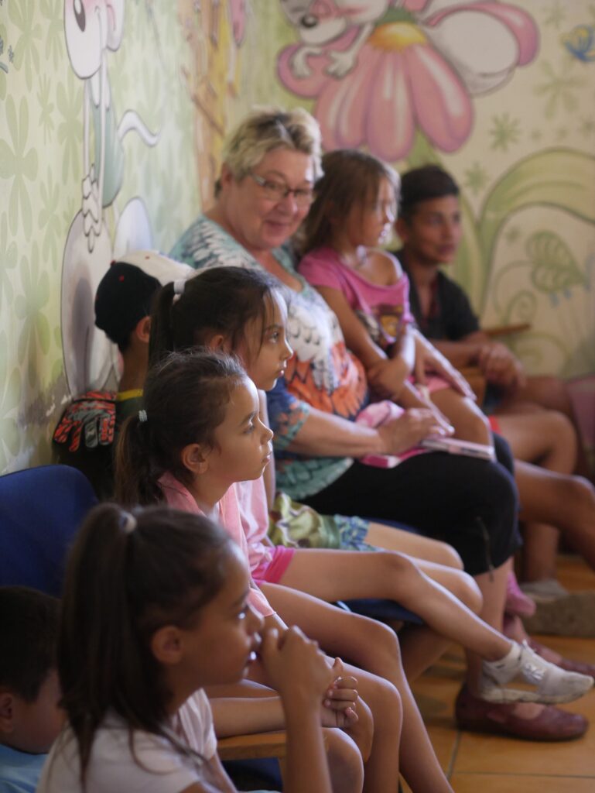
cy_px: 396
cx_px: 298
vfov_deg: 21.8
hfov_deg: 16.4
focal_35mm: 90
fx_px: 2061
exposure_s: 1/125
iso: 1600
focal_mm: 45
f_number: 1.8
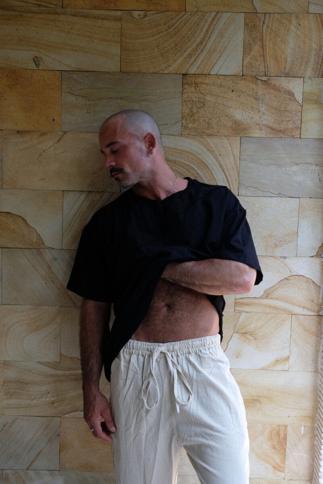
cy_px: 242
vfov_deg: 43.6
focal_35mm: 45
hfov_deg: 29.9
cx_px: 162
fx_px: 606
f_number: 3.6
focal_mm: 30.2
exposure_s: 1/200
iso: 320
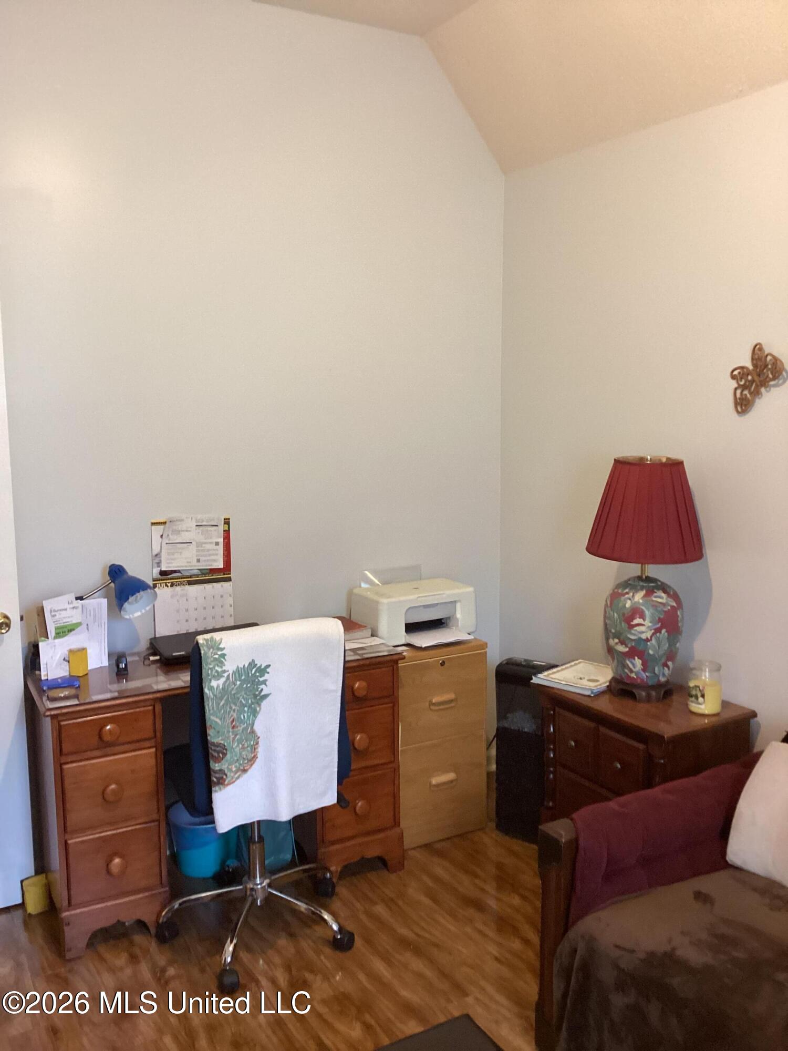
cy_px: 526
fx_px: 941
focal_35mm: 31
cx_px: 394
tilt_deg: -7.1
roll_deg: +0.0
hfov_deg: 45.4
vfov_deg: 58.4
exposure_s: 1/60
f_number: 2.4
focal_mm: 3.3
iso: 400
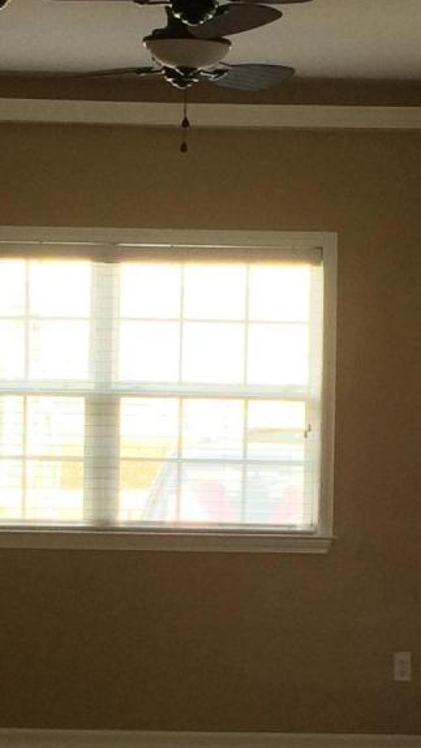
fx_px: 2182
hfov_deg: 11.0
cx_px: 258
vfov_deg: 19.4
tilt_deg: -2.1
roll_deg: -0.3
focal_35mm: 110
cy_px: 453
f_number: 2.2
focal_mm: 4.15
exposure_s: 1/60
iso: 50
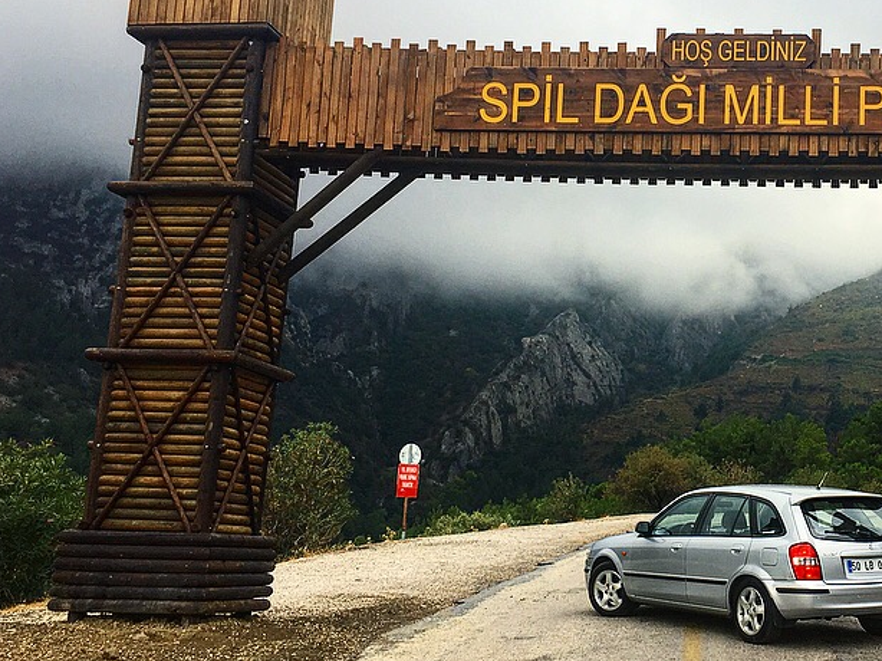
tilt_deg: +14.3
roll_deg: -2.7
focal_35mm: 51
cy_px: 274
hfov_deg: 36.1
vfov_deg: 28.5
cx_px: 717
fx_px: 1299
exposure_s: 1/214
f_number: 2.2
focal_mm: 4.15
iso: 25
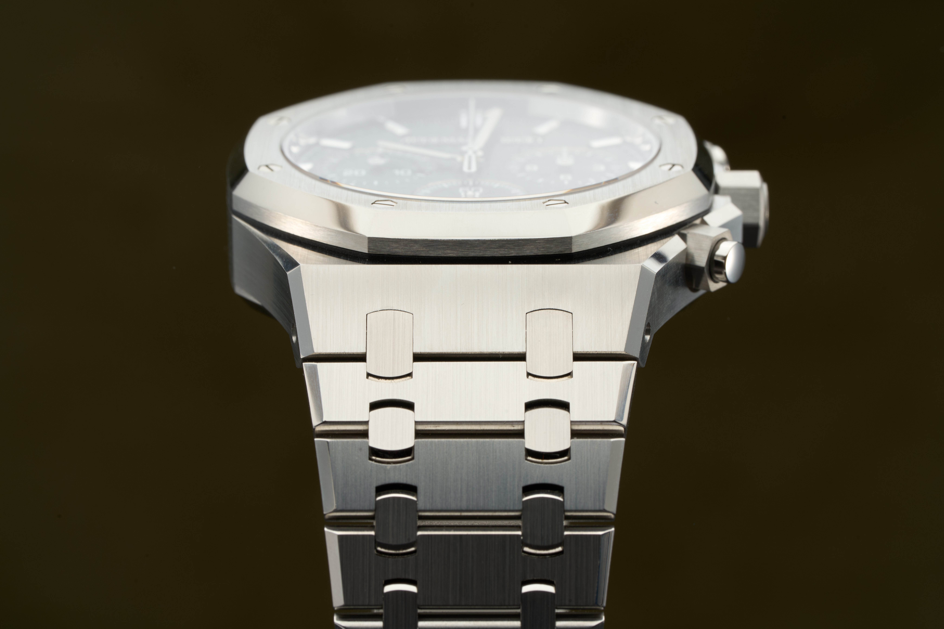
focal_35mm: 100
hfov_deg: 20.4
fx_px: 2622
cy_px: 314
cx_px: 472
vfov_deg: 13.7
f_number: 16
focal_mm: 100
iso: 100
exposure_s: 1/125
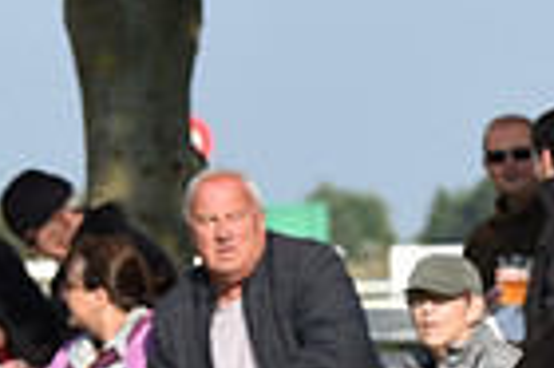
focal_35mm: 540
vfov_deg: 2.5
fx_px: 8300
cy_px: 473
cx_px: 1104
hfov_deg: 3.8
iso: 640
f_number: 6.3
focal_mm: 130
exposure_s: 1/2500
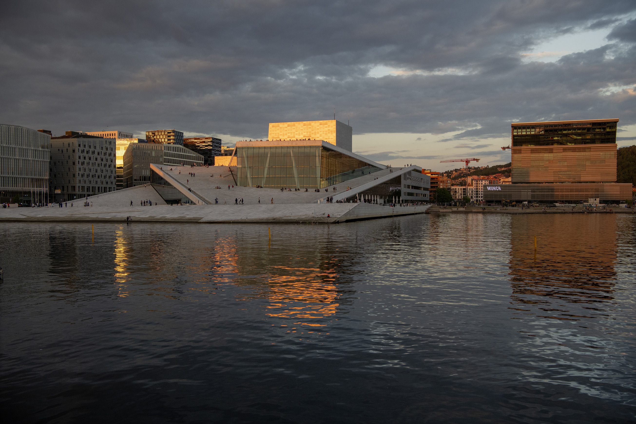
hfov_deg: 55.8
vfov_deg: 38.9
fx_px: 601
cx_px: 318
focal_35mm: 34
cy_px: 212
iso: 800
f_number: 5.6
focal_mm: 34
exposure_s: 1/500
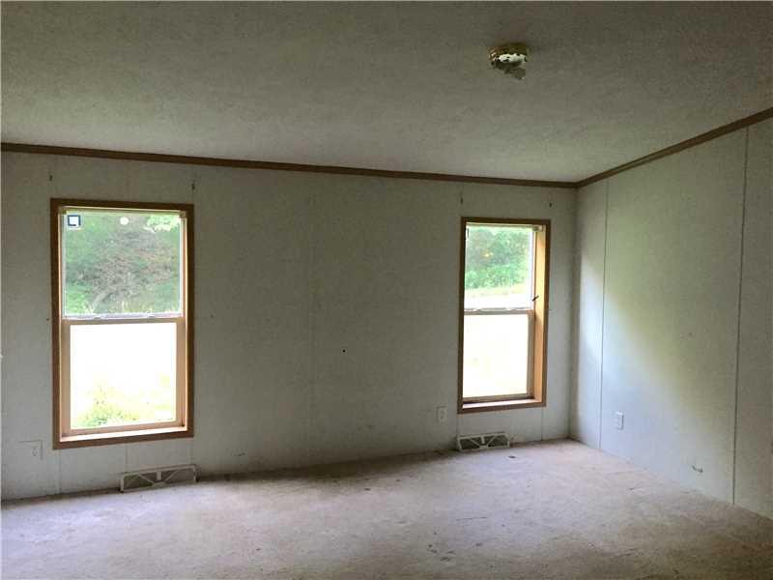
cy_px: 290
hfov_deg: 61.7
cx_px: 386
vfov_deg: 48.2
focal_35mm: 29
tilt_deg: -1.9
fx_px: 648
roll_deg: +0.4
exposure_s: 1/30
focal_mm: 4.15
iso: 200
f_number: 2.2
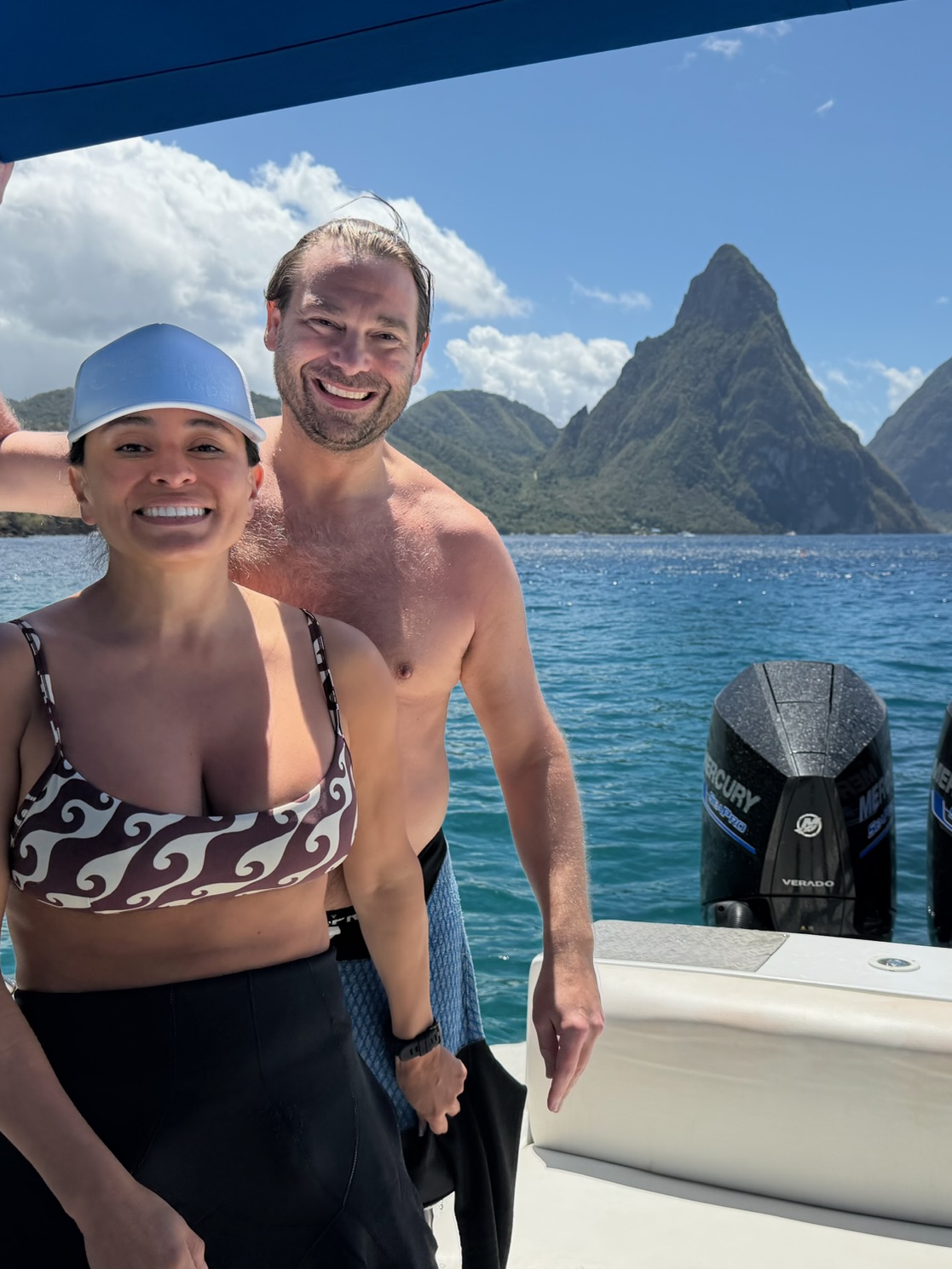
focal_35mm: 33
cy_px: 650
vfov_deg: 55.3
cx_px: 620
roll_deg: -0.9
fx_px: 1210
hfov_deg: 42.5
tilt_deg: -3.3
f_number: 1.78
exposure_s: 1/7353
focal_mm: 6.76
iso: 100
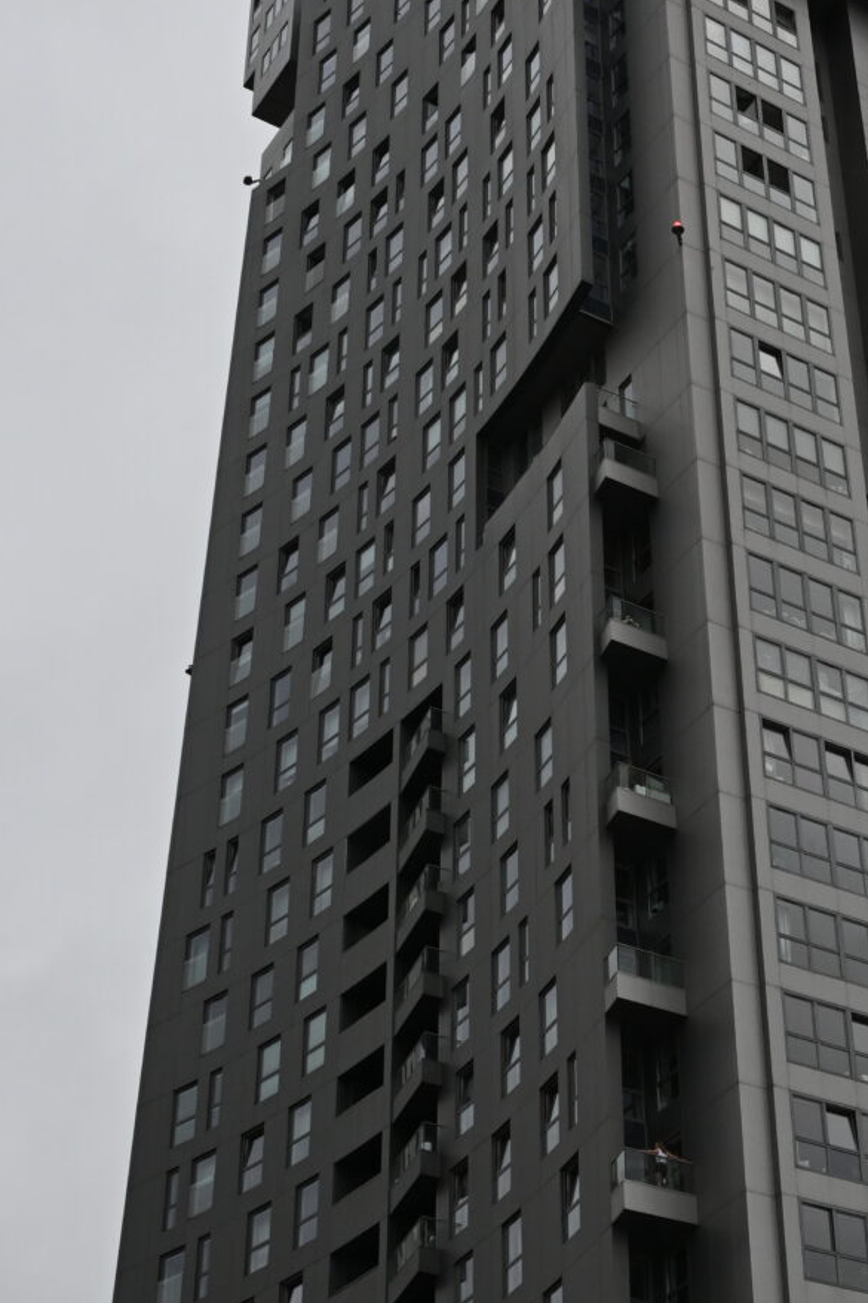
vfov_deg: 28.8
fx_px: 2532
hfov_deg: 18.8
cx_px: 913
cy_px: 703
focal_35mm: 70
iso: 400
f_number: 5.6
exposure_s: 1/320
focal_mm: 24
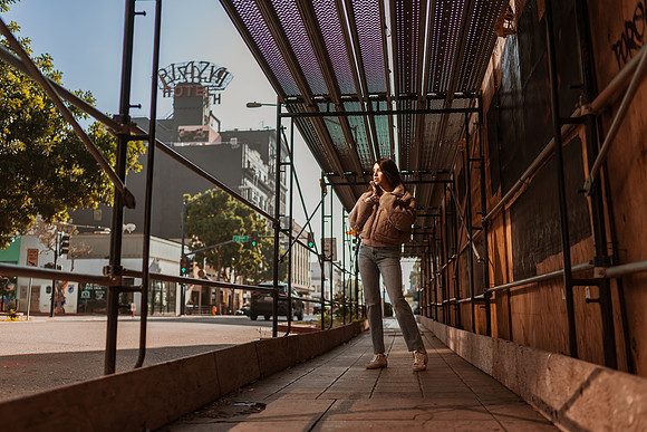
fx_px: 629
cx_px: 324
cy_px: 216
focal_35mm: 35
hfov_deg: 54.4
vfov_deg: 37.9
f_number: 2.2
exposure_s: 1/1250
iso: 50
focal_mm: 35
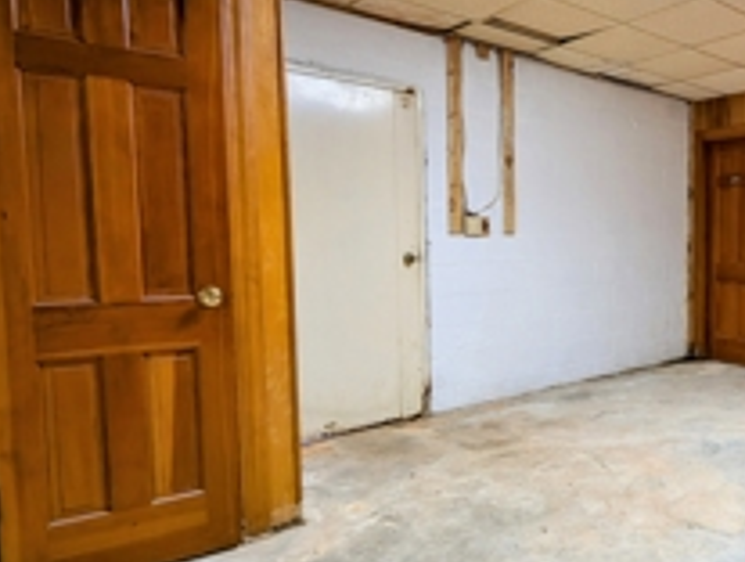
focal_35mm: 25
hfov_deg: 61.1
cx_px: 637
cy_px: 281
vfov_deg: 55.0
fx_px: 539
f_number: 2.2
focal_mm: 1.95
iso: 49
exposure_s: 1/24
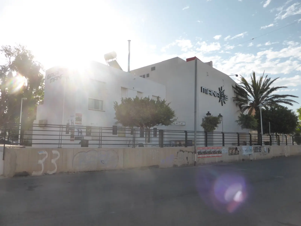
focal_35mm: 25
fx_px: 217
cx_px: 150
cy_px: 113
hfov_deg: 69.4
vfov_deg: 54.9
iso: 160
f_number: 3.3
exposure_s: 1/1600
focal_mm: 4.3
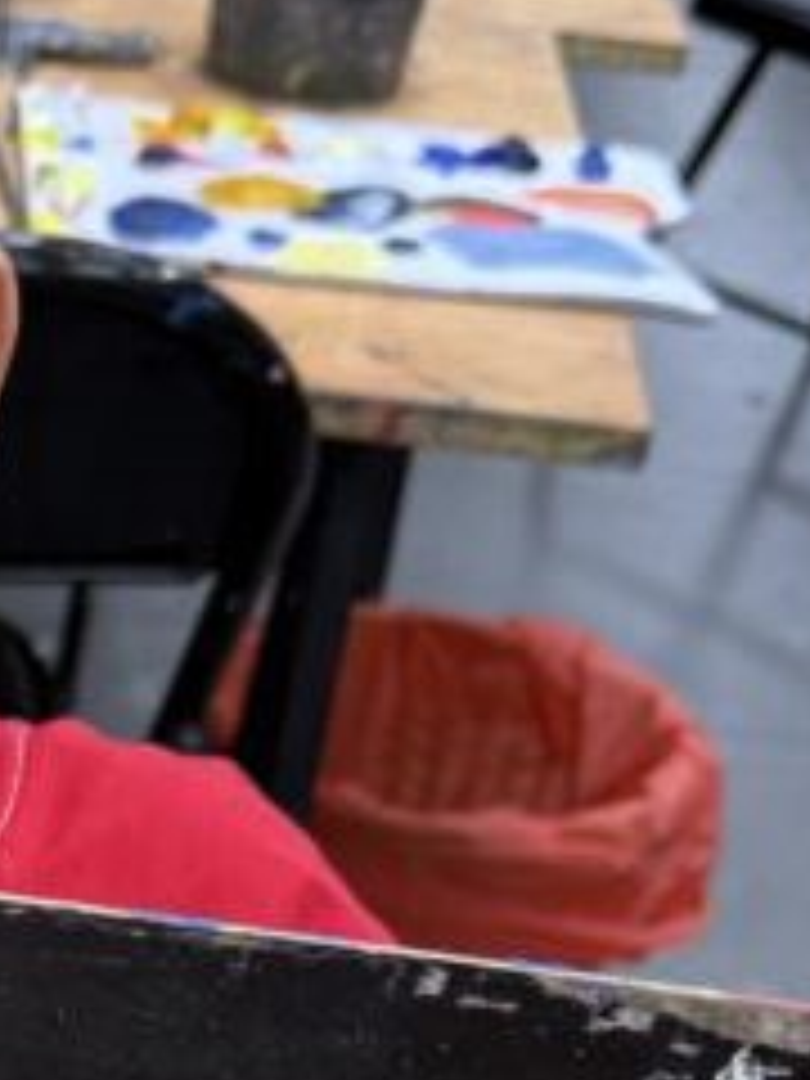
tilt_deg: -34.6
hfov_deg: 13.9
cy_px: 1206
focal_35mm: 100
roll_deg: -5.6
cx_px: -414
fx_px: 3120
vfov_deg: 18.8
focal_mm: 6.76
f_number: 1.78
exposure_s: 1/121
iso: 100
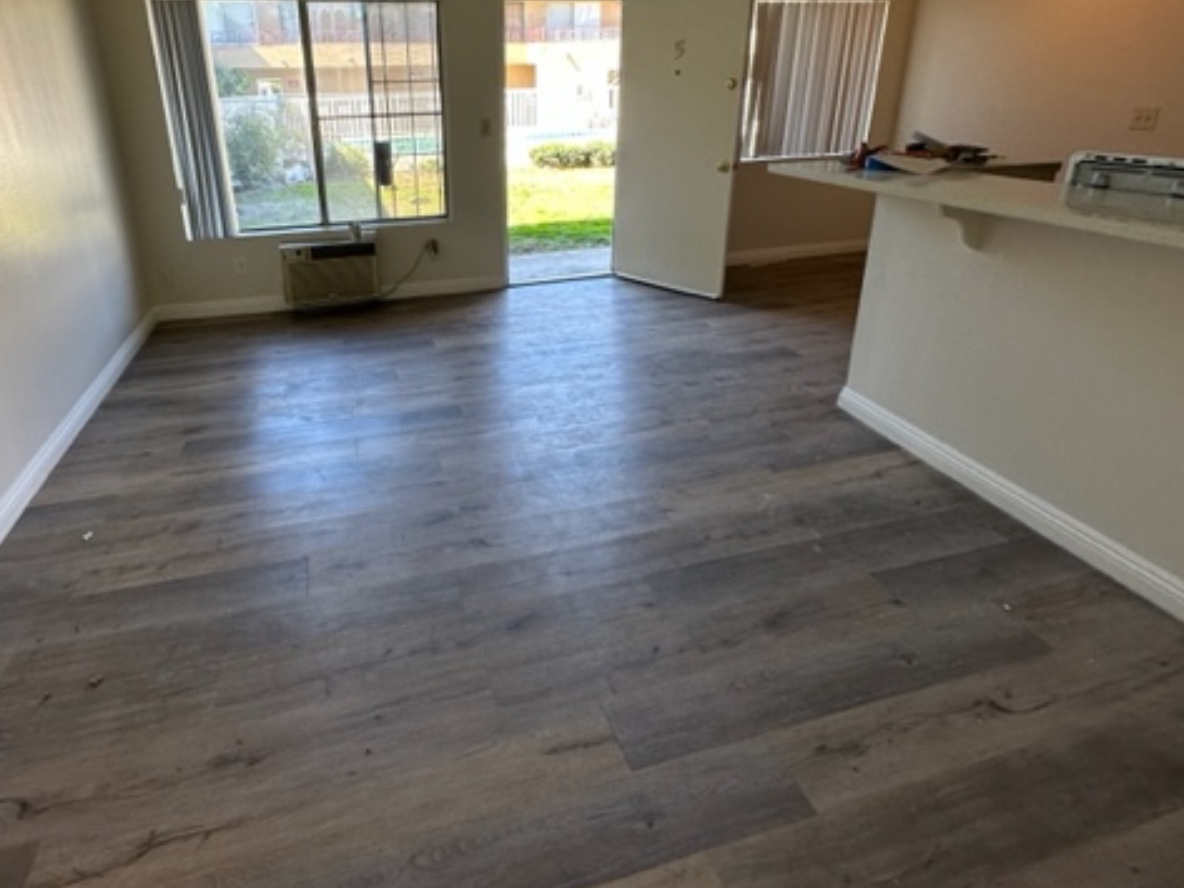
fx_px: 650
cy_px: 306
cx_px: 487
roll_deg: +1.3
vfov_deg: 67.1
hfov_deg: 83.8
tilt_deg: -19.0
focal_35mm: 19
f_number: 2.2
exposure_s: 1/120
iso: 64
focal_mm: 2.22
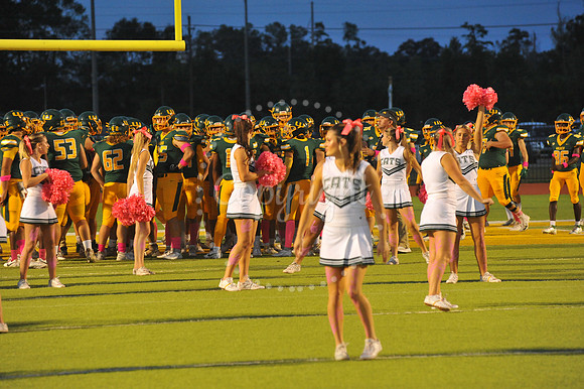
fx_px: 2999
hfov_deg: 11.1
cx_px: 292
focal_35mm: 185
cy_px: 194
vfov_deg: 7.4
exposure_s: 1/200
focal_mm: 185
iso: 4000
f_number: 5.6
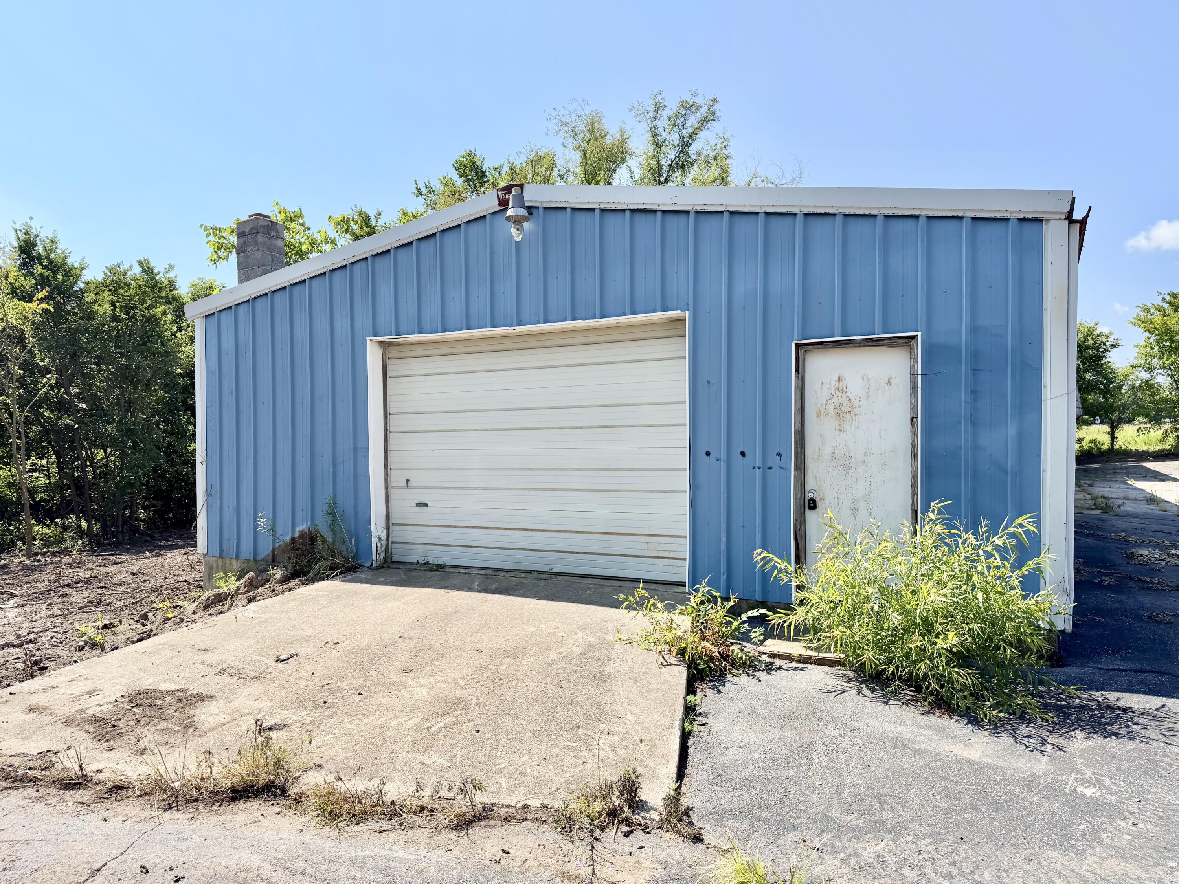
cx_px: 590
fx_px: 817
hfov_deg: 71.6
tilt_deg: -0.9
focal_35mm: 24
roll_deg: -0.1
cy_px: 442
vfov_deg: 56.8
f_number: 1.78
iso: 80
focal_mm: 6.76
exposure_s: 1/3953
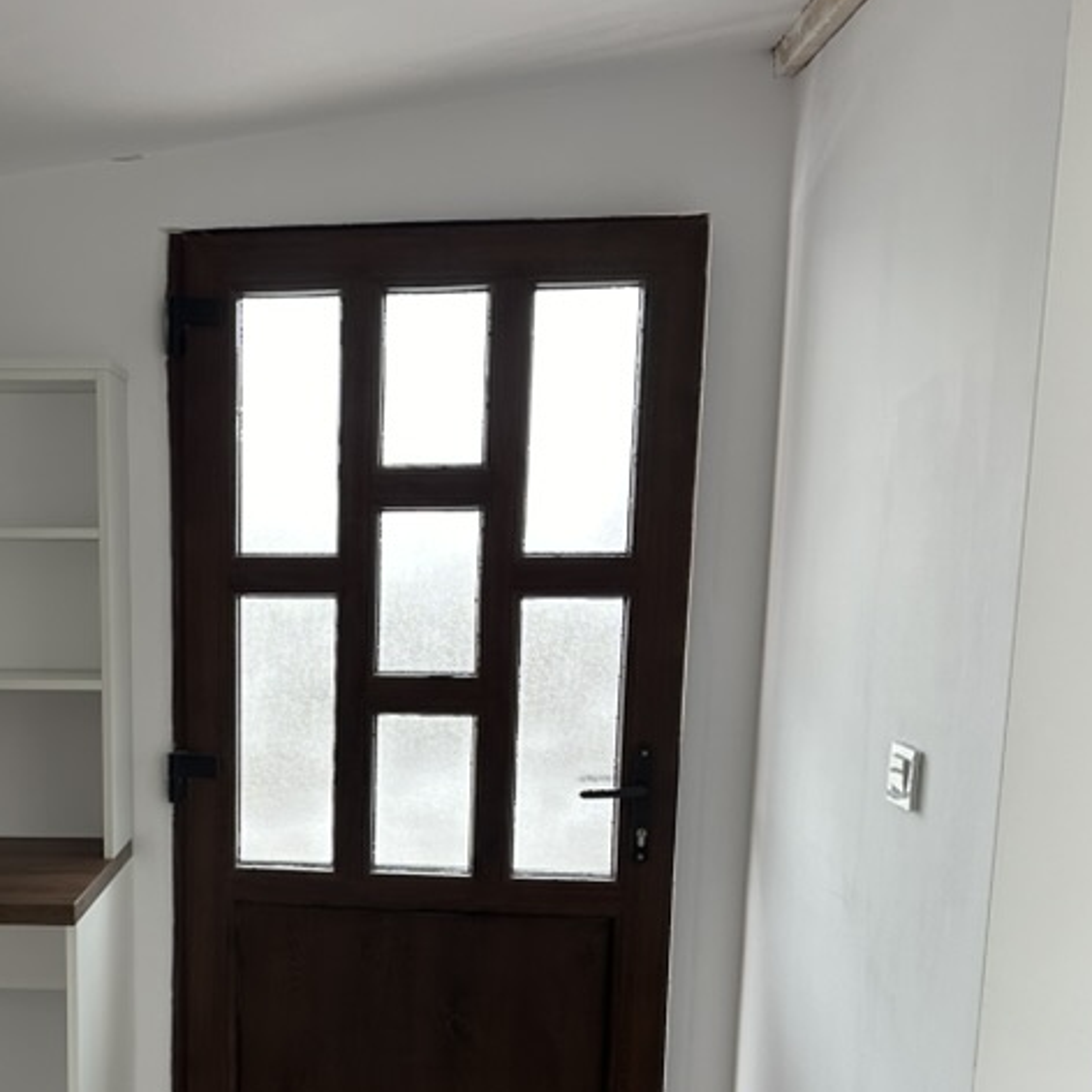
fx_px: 1642
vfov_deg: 35.9
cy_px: 826
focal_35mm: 46
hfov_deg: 35.7
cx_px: 231
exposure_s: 1/121
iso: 160
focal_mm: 6.86
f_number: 1.78
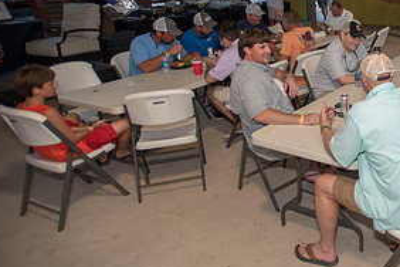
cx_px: 391
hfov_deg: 46.4
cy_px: 62
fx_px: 389
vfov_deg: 36.8
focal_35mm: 35
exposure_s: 1/160
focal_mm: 17
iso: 250
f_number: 2.8
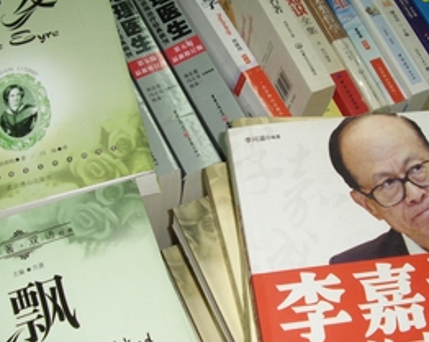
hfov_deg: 39.5
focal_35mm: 47
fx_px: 596
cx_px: 246
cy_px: 168
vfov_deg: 32.0
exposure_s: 1/30
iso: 141
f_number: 2.9
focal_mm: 5.8
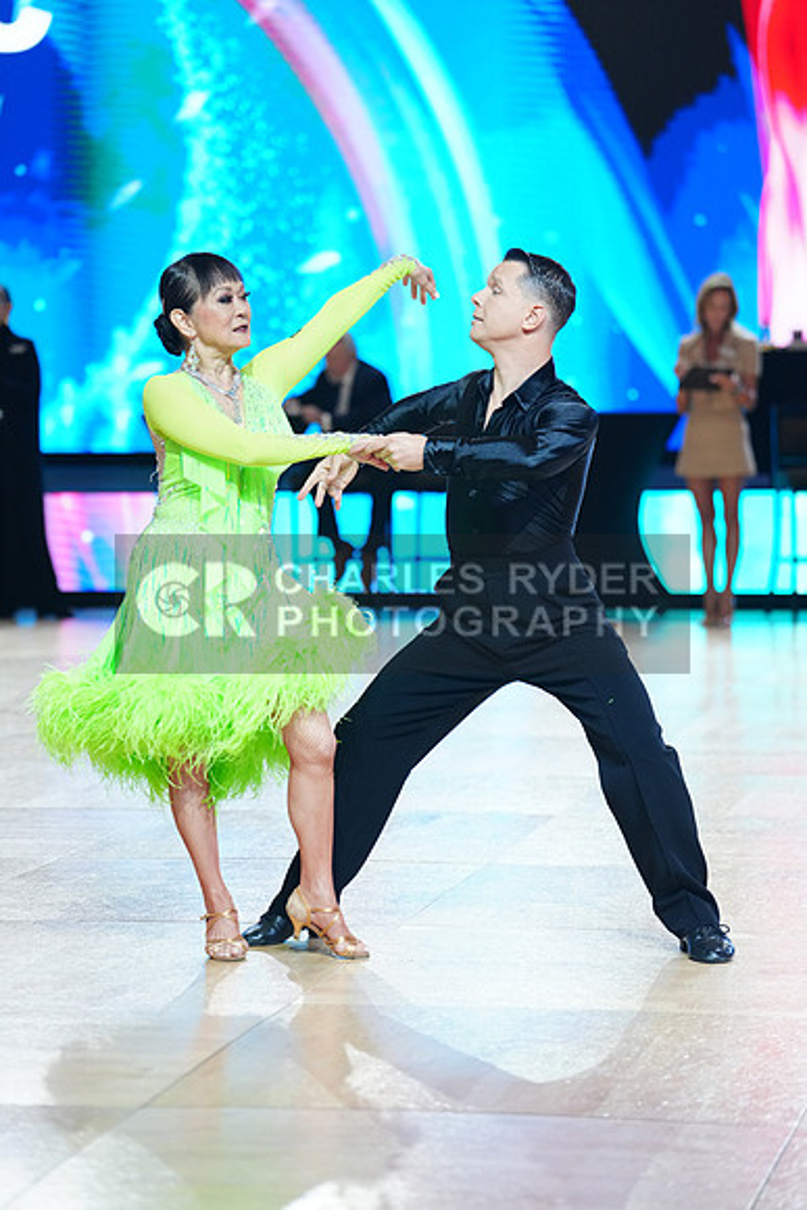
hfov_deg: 11.2
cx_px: 404
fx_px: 4099
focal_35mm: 122
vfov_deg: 16.8
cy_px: 605
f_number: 2.8
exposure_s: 1/500
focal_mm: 122
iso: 2000
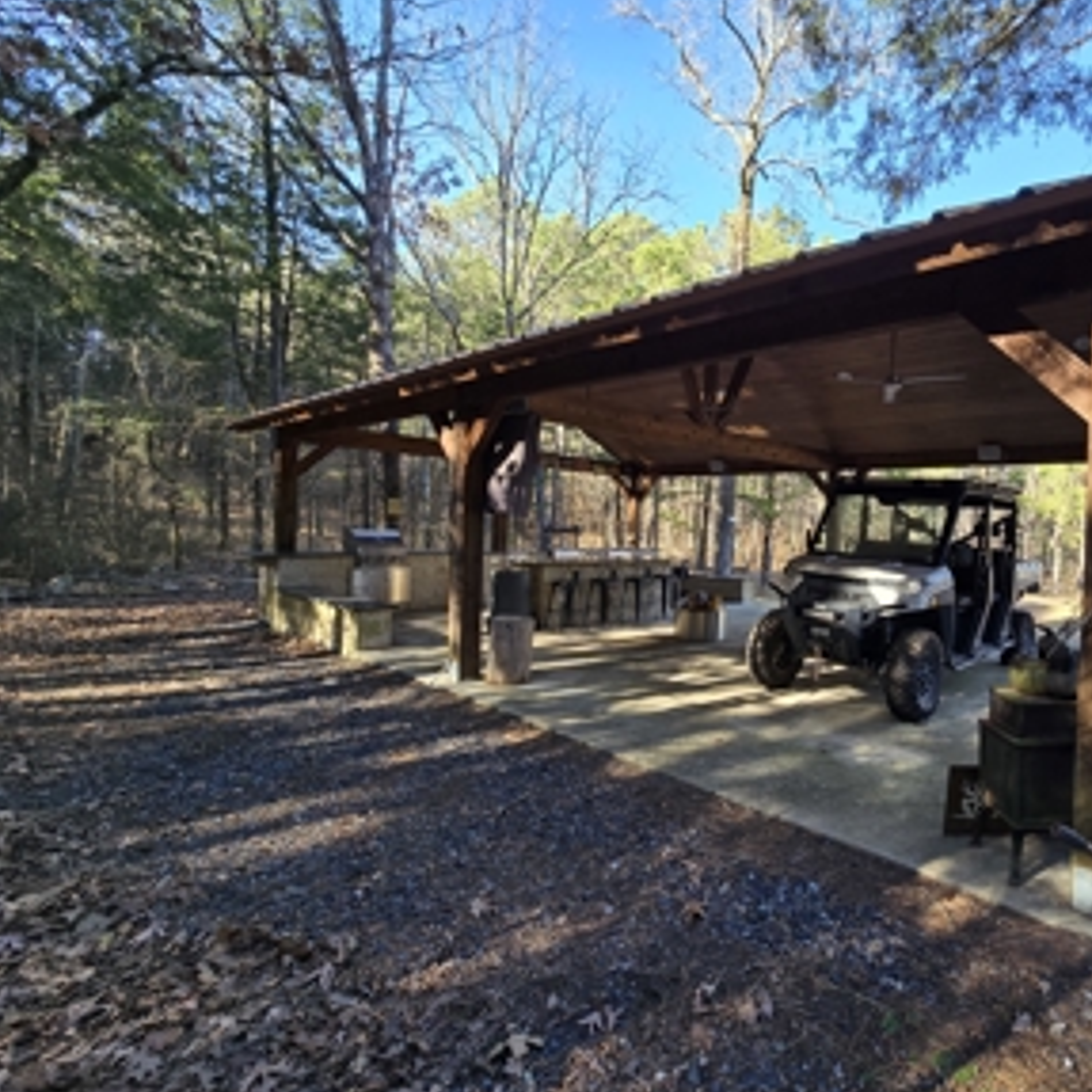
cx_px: 742
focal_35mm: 16
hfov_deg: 83.9
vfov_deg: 87.4
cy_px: 540
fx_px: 571
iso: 50
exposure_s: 1/204
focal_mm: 2.2
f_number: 2.2
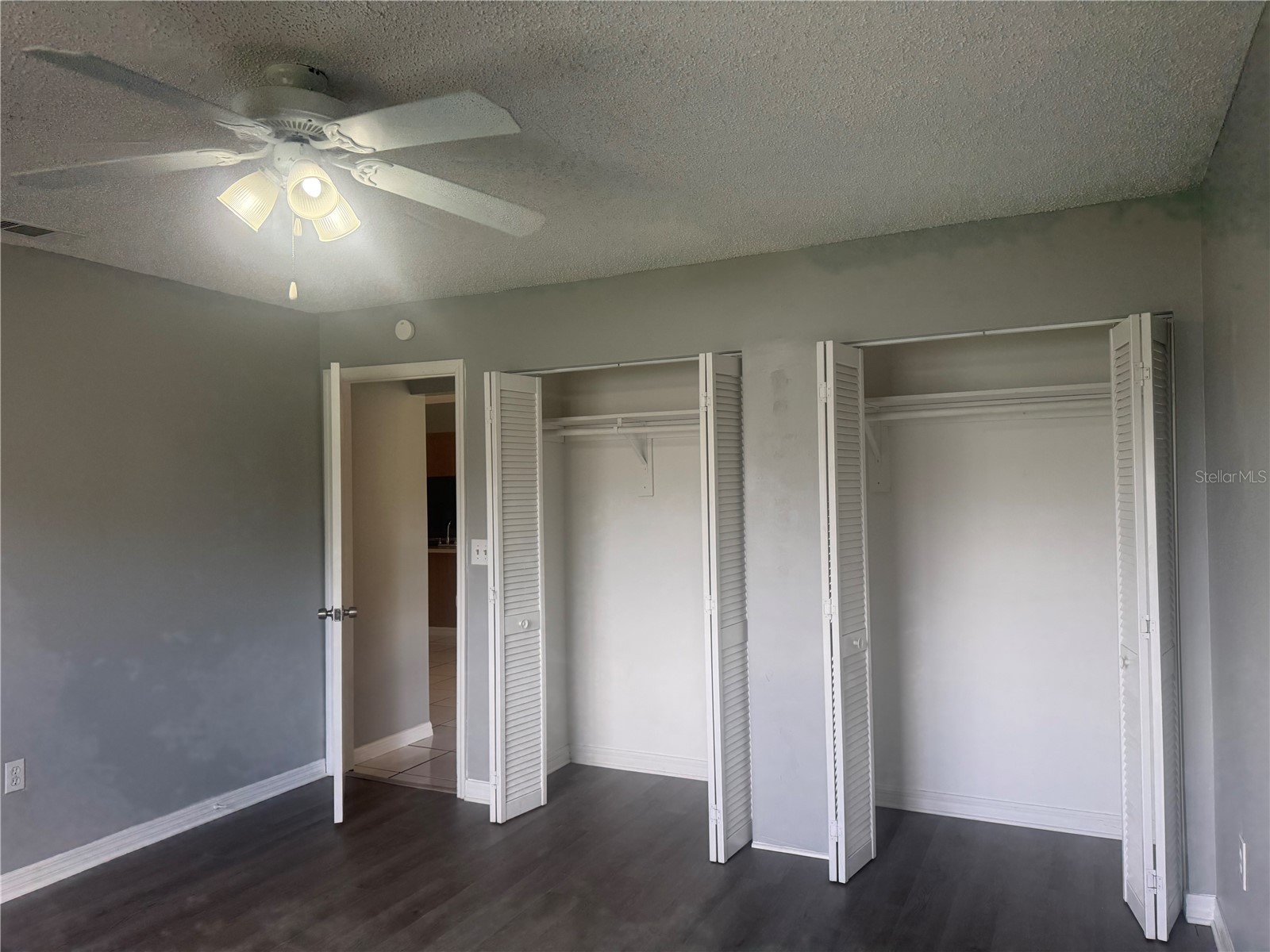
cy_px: 476
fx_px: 881
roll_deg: +0.9
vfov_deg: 56.8
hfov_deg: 71.6
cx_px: 635
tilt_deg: +1.0
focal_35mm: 24
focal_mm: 6.76
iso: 200
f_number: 1.78
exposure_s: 1/208
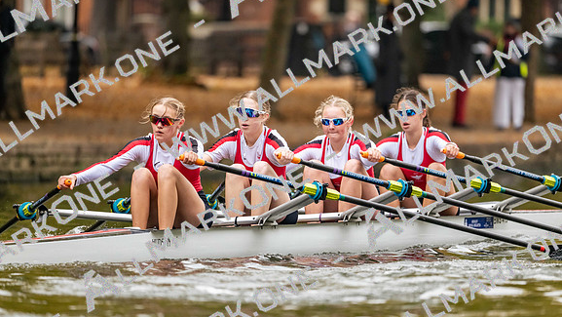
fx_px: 6276
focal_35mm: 421
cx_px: 281
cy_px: 161
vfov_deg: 2.9
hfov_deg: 5.1
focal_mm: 400
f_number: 4.5
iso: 2800
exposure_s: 1/2500
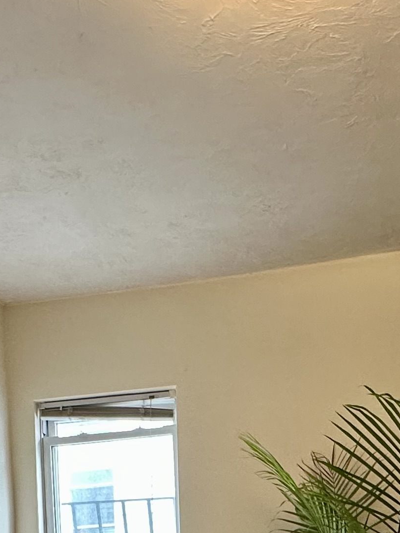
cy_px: 650
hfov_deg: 28.0
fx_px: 801
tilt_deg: +0.7
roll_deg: +1.3
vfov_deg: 30.8
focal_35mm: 52
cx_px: 223
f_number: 2.2
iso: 200
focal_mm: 2.22
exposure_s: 1/120
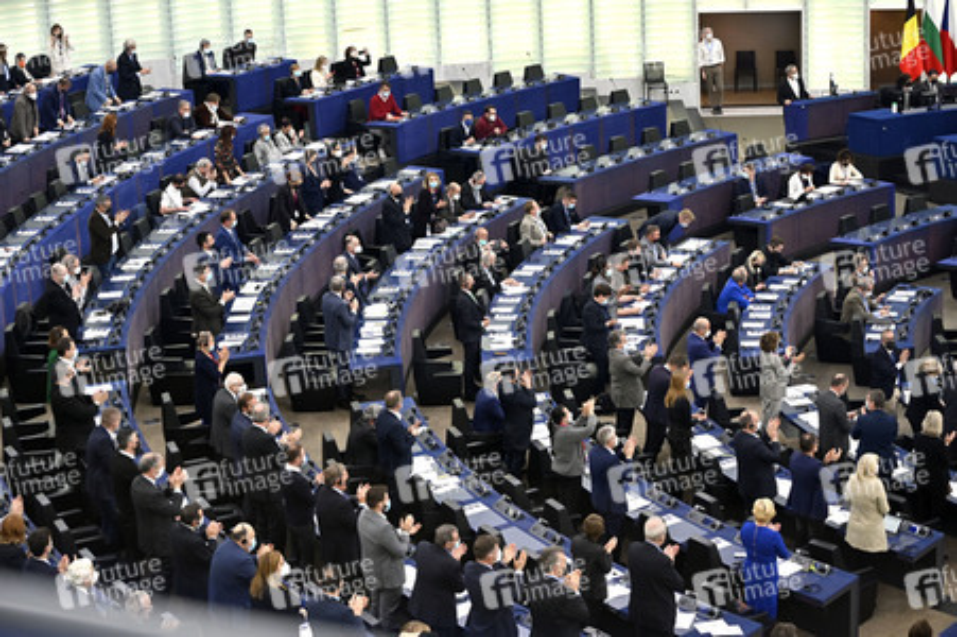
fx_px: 2125
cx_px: 478
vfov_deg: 17.0
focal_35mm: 80
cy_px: 318
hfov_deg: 25.4
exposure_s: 1/500
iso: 1250
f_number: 2.8
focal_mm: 80
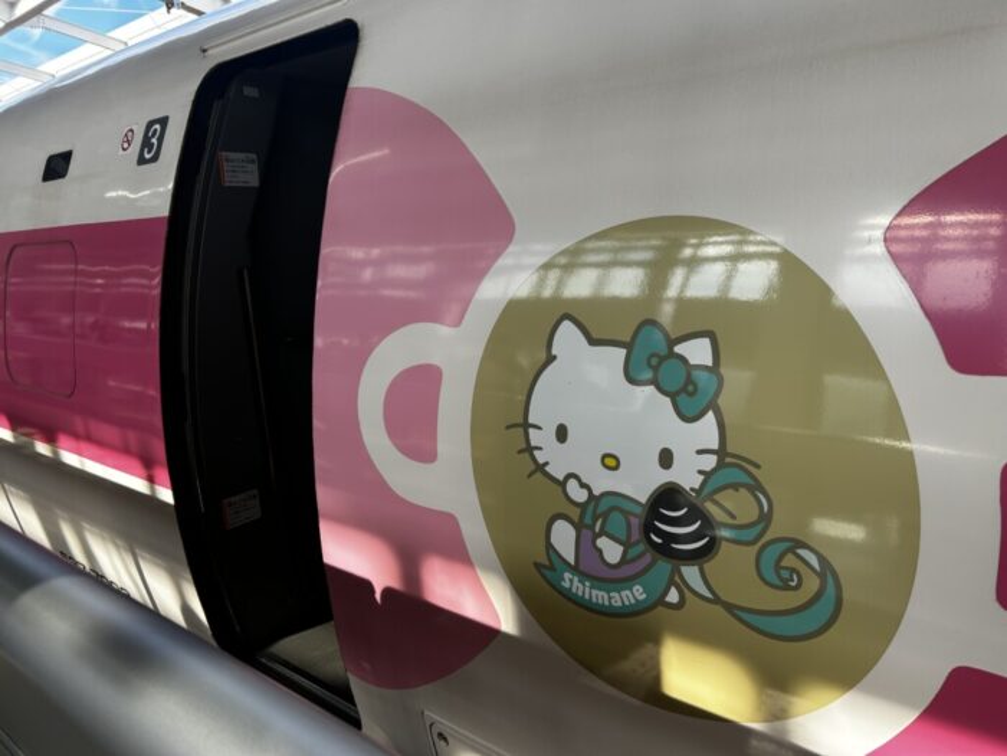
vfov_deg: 53.1
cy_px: 378
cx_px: 504
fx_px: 756
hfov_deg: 67.3
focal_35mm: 26
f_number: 1.5
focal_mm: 5.7
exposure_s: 1/880
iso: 50
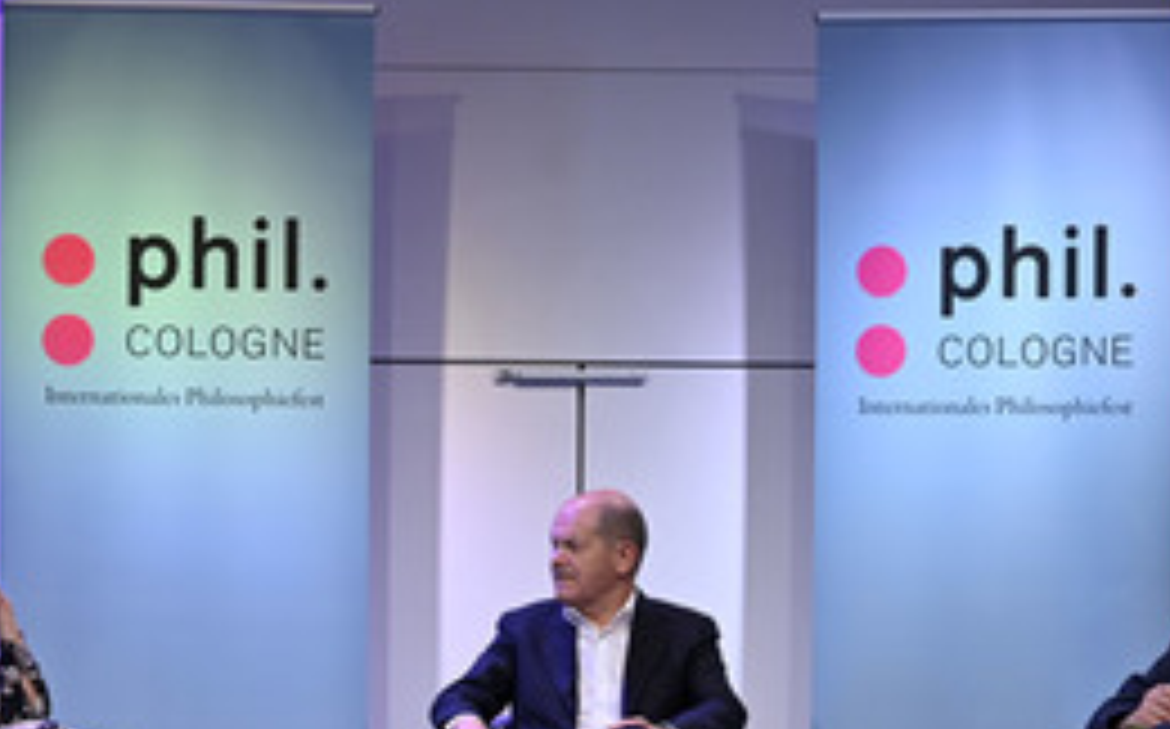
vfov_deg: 3.7
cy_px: 598
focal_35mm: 354
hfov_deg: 5.9
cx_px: 587
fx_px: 11278
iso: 640
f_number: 2.8
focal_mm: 200
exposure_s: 1/400
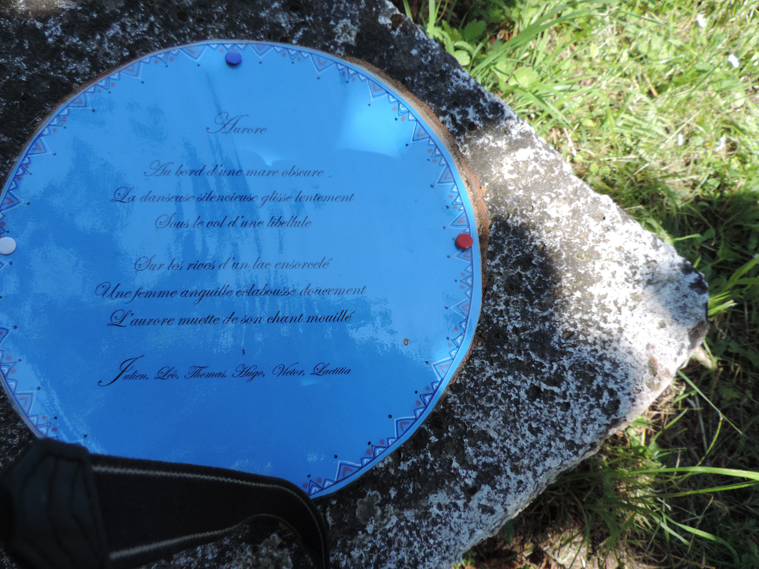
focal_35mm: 24
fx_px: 526
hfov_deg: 71.6
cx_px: 380
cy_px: 284
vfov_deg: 56.8
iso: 80
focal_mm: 4.3
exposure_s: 1/400
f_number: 3
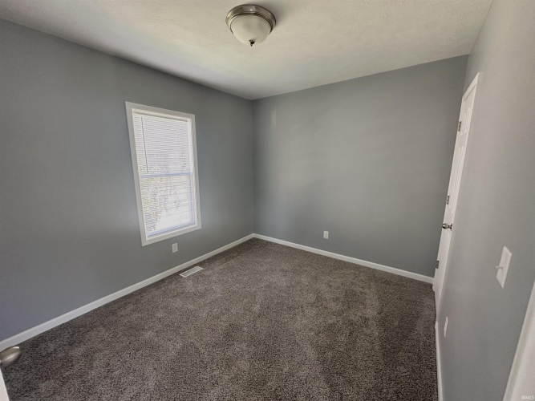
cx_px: 268
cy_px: 200
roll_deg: +0.0
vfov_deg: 85.7
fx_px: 216
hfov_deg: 102.1
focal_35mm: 14
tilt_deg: -10.1
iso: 320
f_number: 2.2
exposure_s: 1/99
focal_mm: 2.22
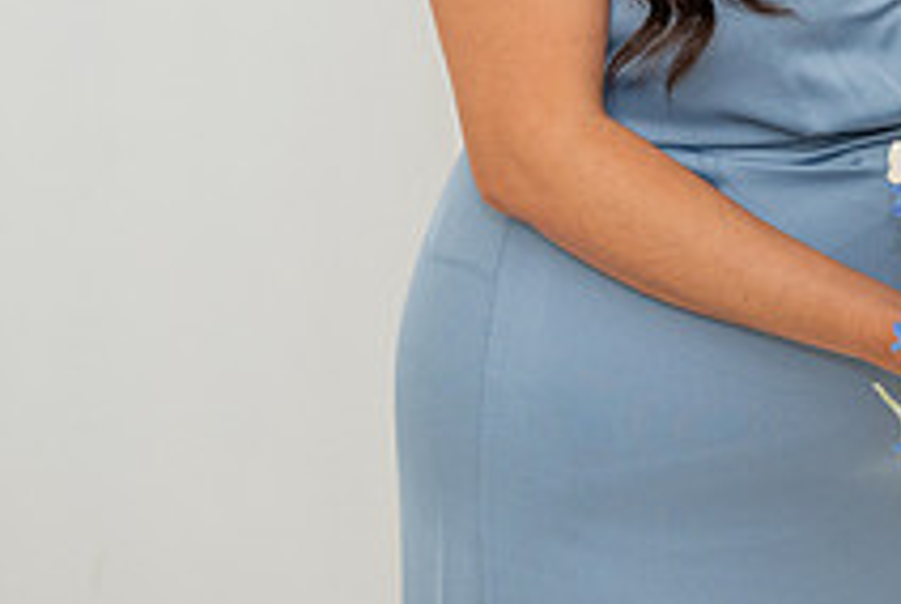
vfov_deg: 9.4
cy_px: -217
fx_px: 3584
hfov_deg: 14.1
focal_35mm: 143
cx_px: 951
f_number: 4.5
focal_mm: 49
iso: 800
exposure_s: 1/200
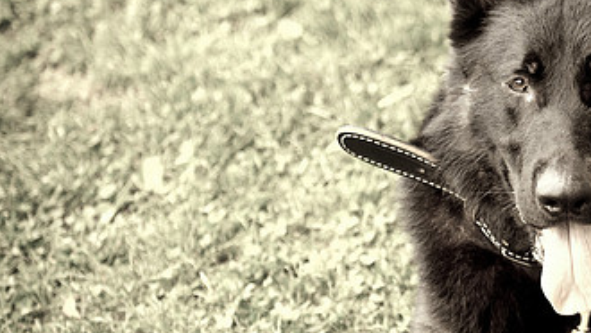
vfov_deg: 6.3
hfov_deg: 11.1
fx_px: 3026
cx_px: 514
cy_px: 175
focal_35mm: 193
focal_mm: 70
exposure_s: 1/250
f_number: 2.8
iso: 200
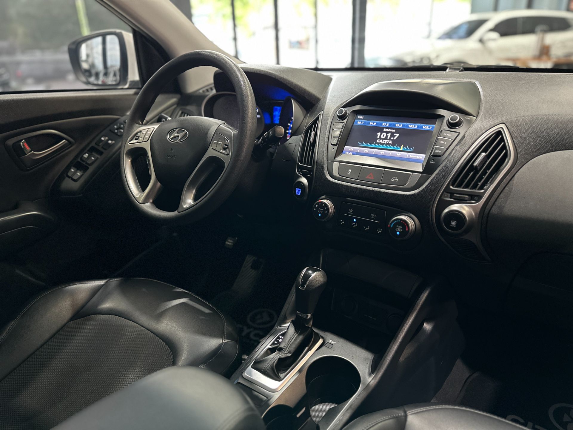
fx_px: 397
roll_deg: +2.2
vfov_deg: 56.8
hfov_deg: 71.6
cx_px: 286
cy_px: 215
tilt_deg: -23.0
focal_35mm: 24
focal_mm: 6.86
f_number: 1.78
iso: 800
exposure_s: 1/60
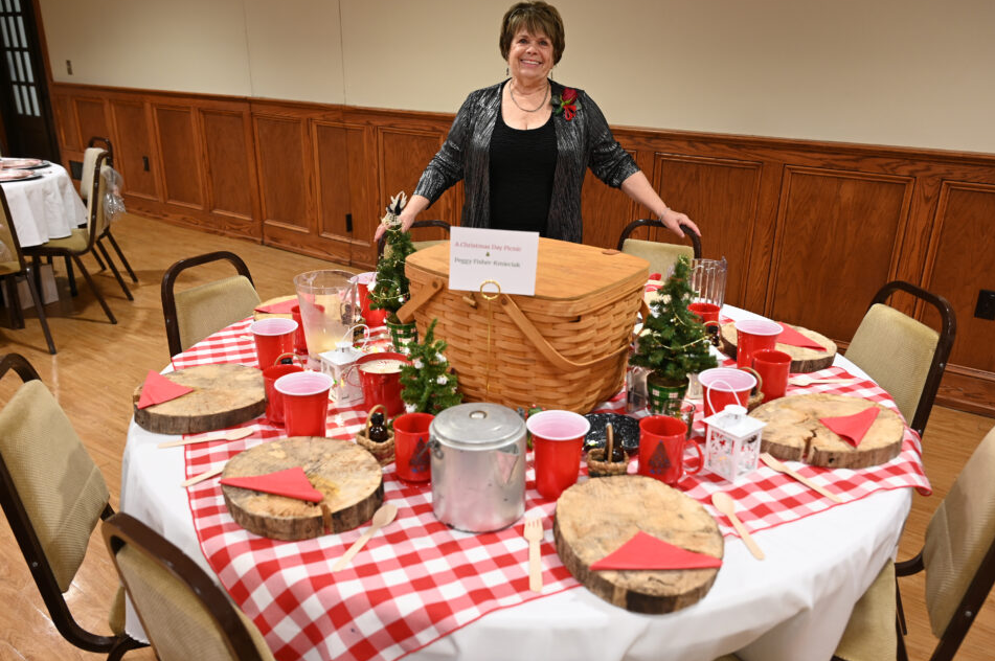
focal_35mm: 29
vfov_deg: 45.5
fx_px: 788
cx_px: 502
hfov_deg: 64.5
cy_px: 324
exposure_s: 1/30
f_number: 4
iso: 640
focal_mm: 26.5
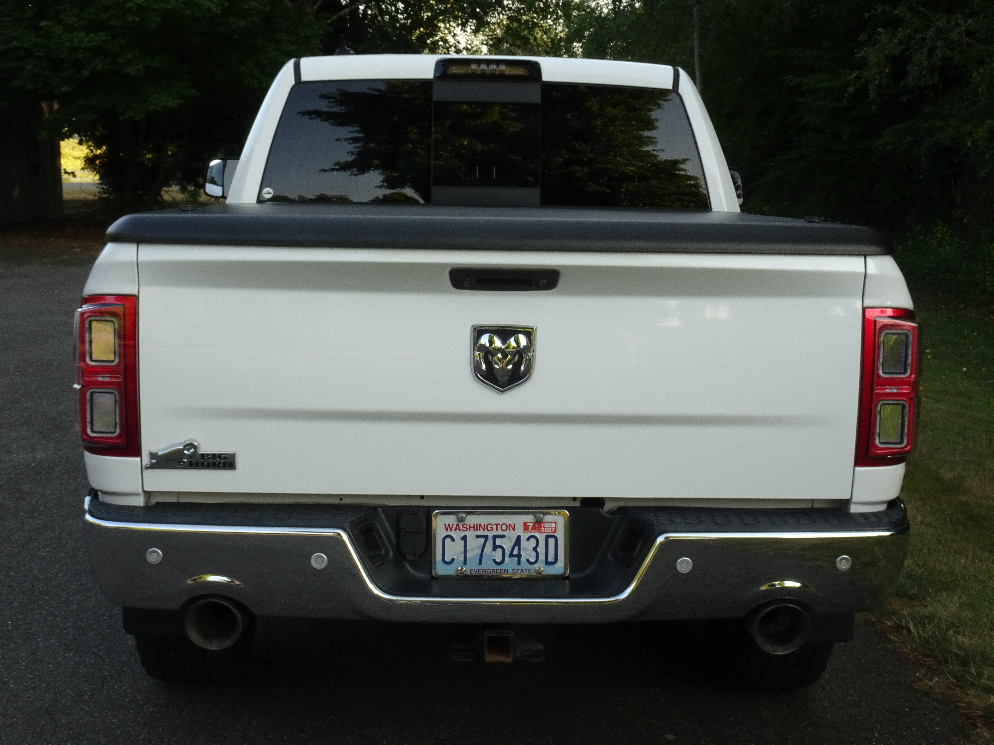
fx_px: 1378
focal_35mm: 48
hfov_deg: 39.7
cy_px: 372
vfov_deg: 30.3
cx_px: 497
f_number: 4.5
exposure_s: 1/50
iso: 125
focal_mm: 8.18
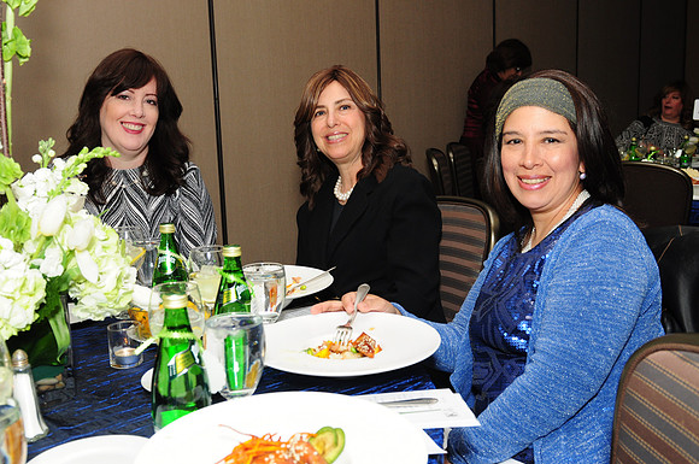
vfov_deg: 36.8
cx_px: 350
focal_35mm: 36
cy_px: 232
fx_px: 698
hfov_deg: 53.2
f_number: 5
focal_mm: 24
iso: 500
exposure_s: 1/60
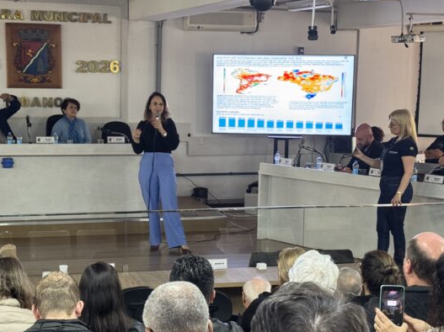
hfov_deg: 27.8
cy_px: 196
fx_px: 898
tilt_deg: -8.8
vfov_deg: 21.0
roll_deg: -0.7
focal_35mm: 70
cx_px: 197
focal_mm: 6.76
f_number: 1.78
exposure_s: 1/40
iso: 250
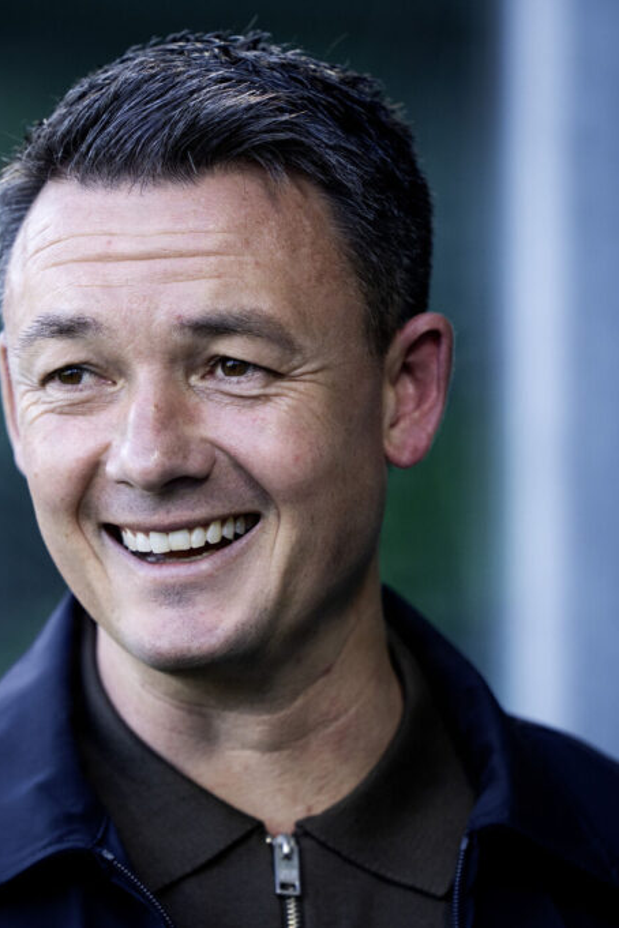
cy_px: 464
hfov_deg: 2.3
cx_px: 194
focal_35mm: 602
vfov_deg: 3.4
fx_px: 15525
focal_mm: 400
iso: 1000
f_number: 2.8
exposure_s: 1/1000
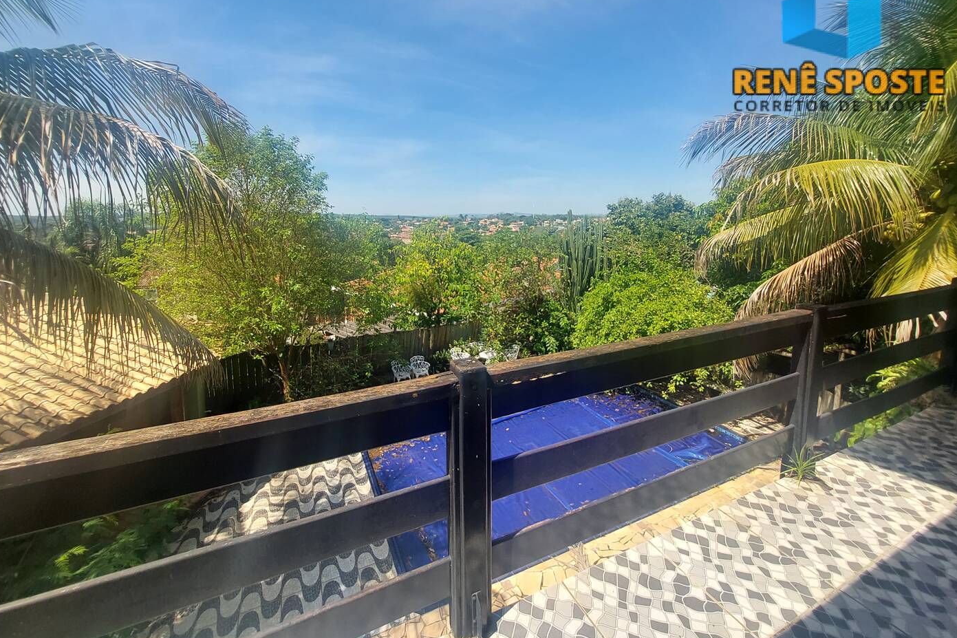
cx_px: 476
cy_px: 276
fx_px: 372
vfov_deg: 80.8
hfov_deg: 104.3
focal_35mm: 14
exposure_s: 1/805
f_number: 2.2
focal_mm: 1.74
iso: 40
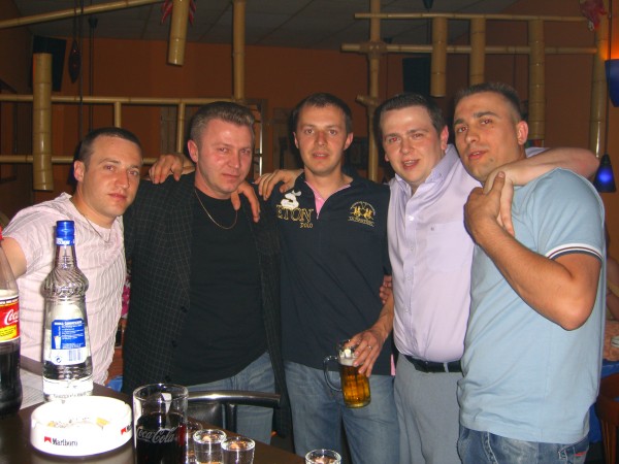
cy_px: 232
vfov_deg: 37.7
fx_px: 680
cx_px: 310
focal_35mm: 38
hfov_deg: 49.0
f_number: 2.8
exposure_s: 1/60
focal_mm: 7.9
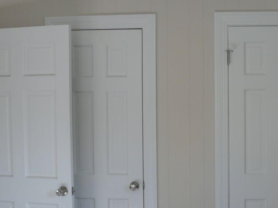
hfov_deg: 30.1
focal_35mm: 63
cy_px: 126
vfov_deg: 23.3
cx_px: 216
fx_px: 506
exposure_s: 1/50
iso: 100
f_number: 2.8
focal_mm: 7.4
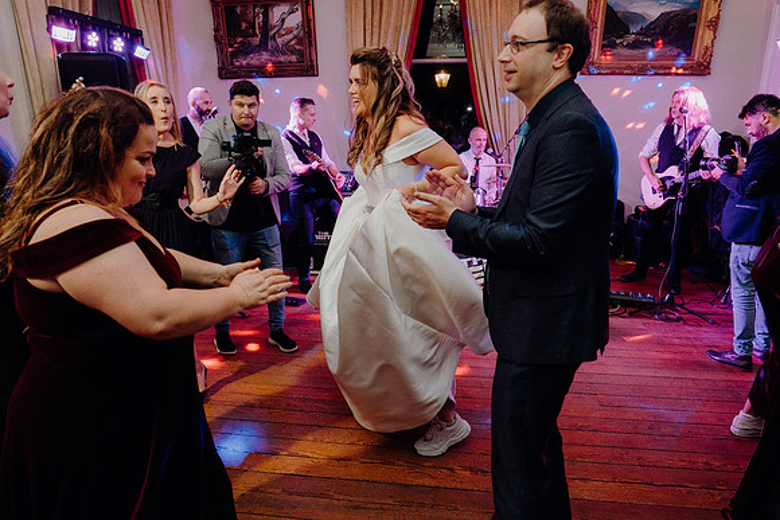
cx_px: 390
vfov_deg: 53.2
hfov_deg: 73.7
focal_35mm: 24
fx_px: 520
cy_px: 260
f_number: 3.5
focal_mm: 24
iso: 2500
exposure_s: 1/160
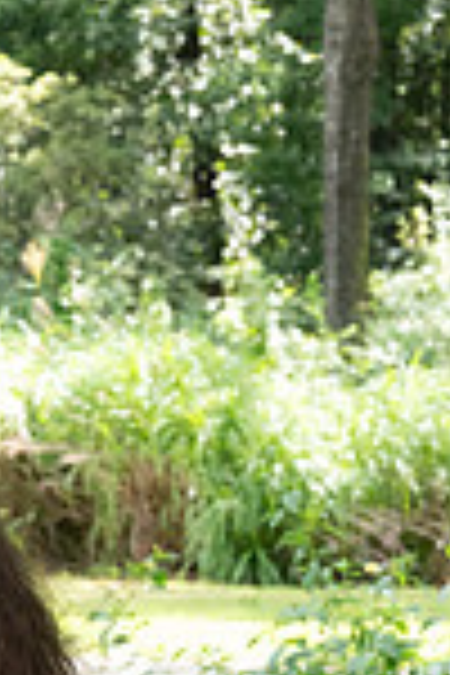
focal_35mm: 159
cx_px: -218
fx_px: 2981
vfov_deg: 12.5
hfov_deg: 8.4
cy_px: 891
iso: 5600
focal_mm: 53
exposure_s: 1/640
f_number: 10
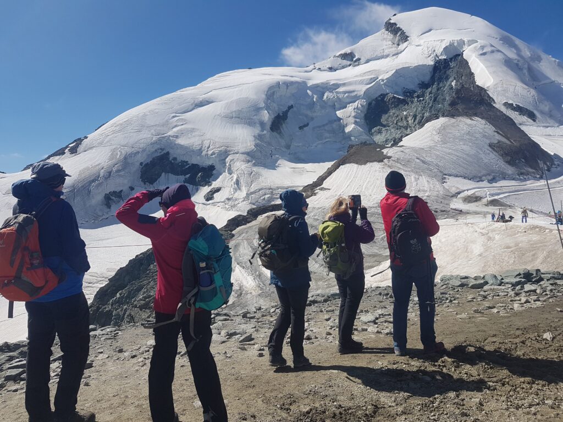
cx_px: 282
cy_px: 211
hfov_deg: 67.3
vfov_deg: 53.1
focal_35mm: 26
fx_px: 423
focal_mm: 4.2
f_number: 1.7
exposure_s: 1/3712
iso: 40
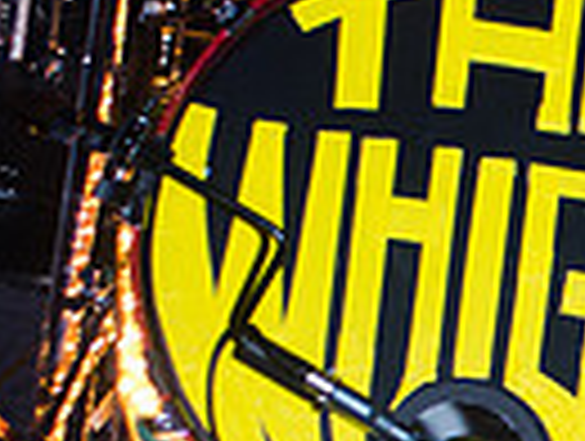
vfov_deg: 6.6
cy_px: 684
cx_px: 1228
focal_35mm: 224
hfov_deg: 8.3
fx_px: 3795
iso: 1000
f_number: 3.2
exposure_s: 1/30
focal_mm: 35
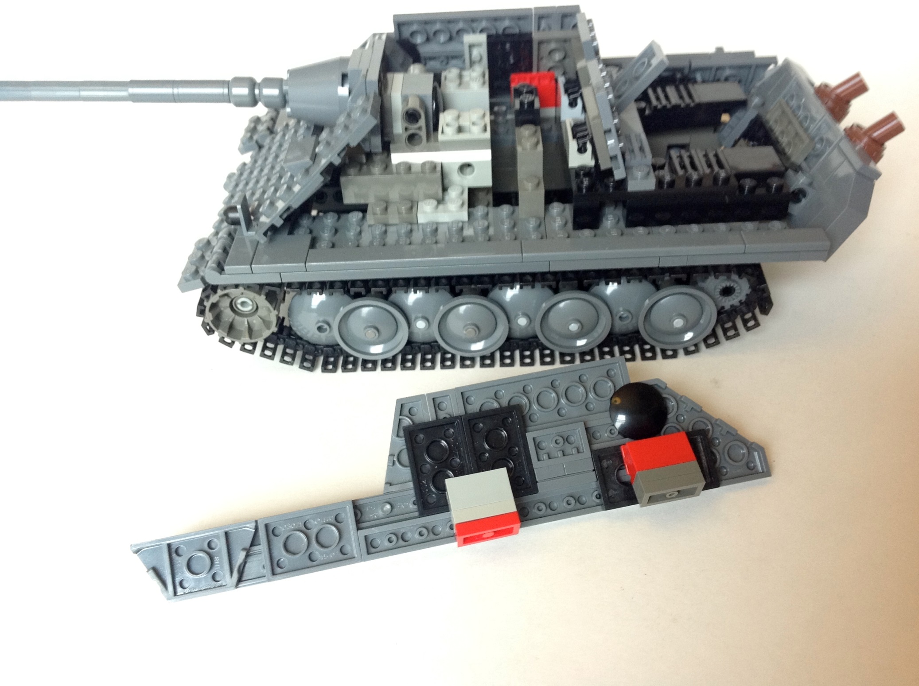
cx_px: 460
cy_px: 343
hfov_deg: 52.7
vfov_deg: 40.6
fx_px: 928
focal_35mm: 35
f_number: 2.4
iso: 100
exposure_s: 1/15
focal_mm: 4.28
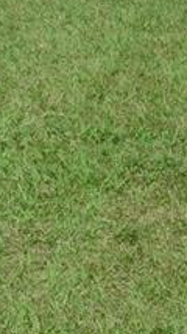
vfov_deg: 5.2
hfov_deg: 2.9
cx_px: 104
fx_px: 3654
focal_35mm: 414
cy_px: -189
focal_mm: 55
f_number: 16
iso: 1600
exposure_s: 1/1000
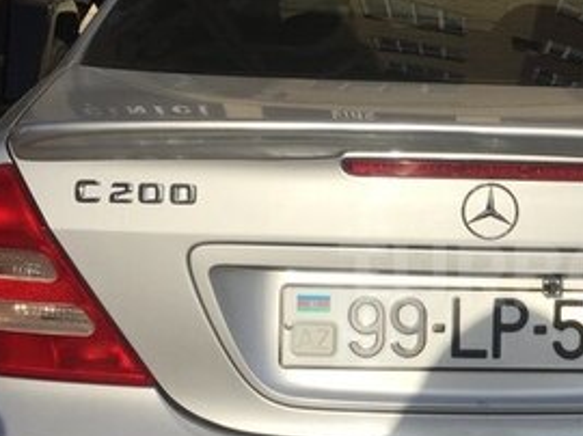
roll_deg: -2.6
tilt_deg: -14.0
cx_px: 559
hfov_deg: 26.2
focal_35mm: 71
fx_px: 1195
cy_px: 275
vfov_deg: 20.6
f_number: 2.2
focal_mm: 4.15
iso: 32
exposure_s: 1/3968
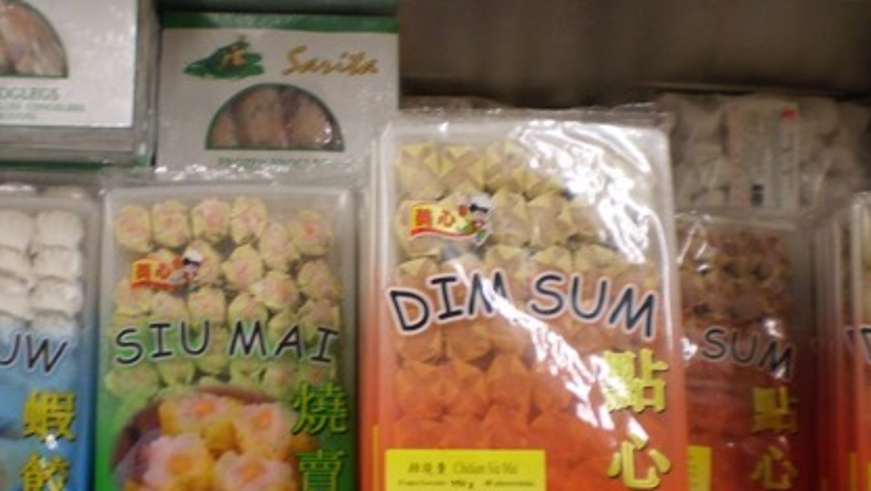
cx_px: 353
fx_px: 1086
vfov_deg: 25.5
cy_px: 264
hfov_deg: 43.5
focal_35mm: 47
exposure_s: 1/13
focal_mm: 6.3
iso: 125
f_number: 3.1
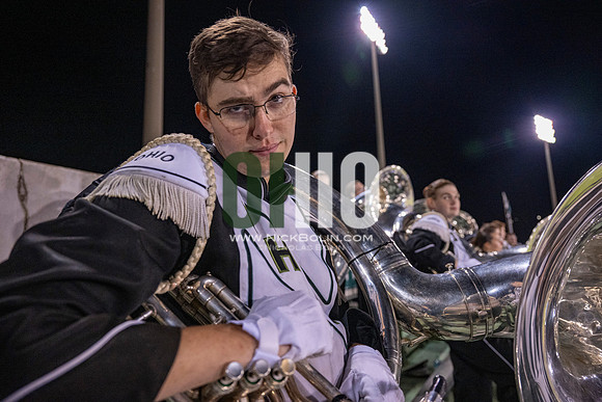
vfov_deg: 53.2
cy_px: 201
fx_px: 401
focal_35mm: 24
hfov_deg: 73.7
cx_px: 301
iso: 2000
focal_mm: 24
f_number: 3.2
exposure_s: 1/500
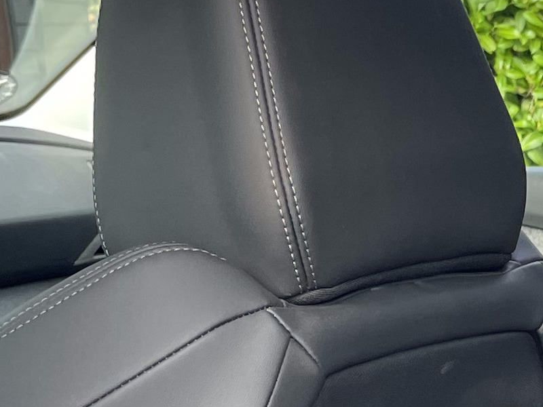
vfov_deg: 11.0
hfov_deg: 13.9
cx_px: 869
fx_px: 2055
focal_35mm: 131
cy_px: 544
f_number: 1.6
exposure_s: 1/160
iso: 32
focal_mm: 4.2
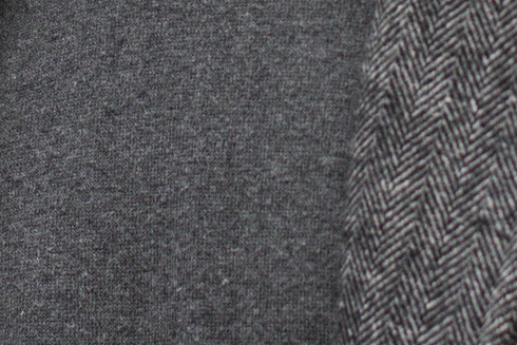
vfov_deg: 3.5
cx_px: 249
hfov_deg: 5.3
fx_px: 5631
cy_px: -464
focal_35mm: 392
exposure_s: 1/320
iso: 800
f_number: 2.8
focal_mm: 50
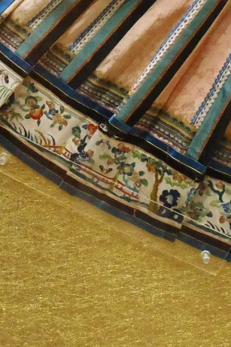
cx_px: 51
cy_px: -214
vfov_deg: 15.1
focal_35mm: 123
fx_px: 1185
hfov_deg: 11.1
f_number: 4.5
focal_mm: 18.3
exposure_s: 1/60
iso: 6400
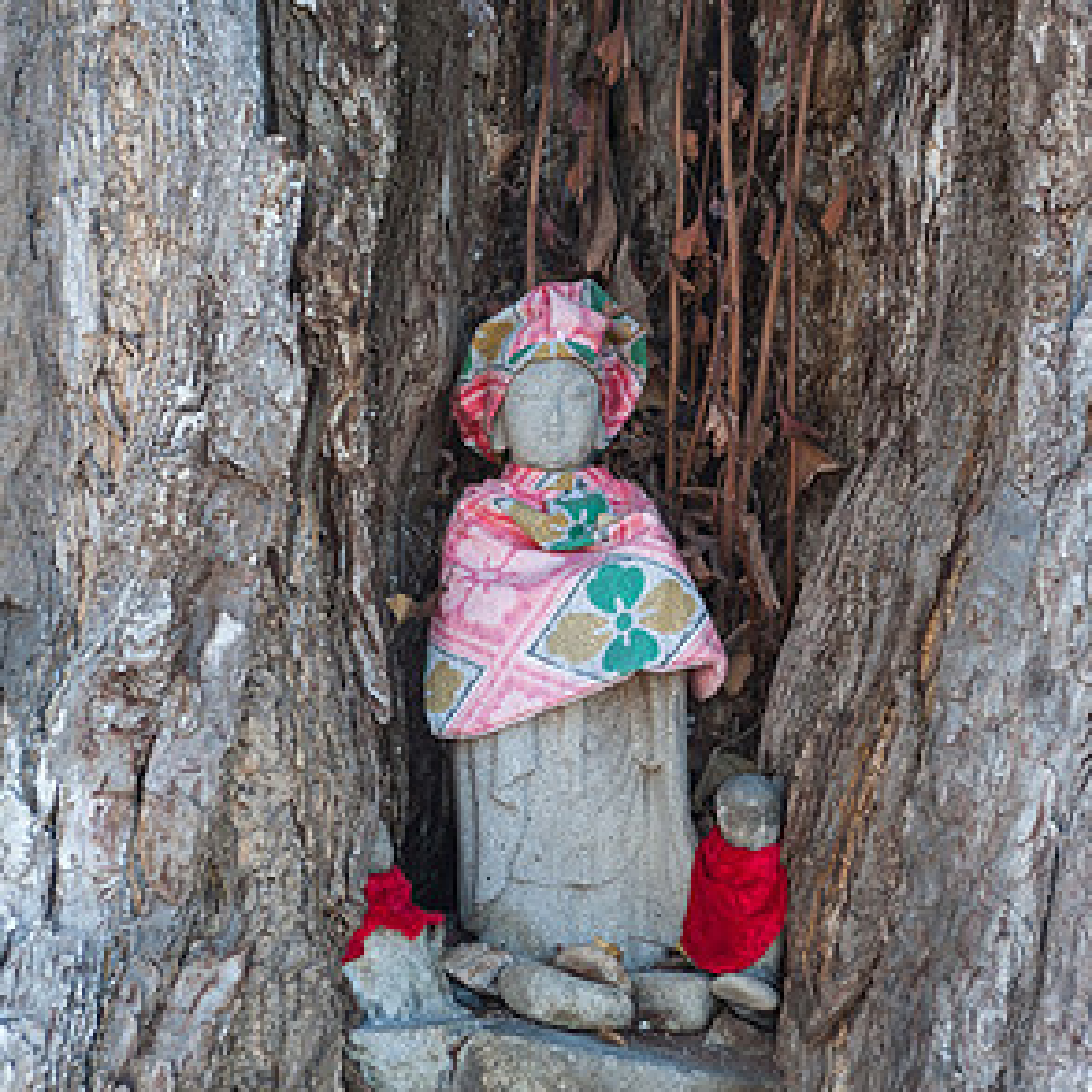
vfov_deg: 19.1
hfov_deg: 19.1
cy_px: 657
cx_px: 548
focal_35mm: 91
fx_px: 3248
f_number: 5
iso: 280
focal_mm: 70
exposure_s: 1/100
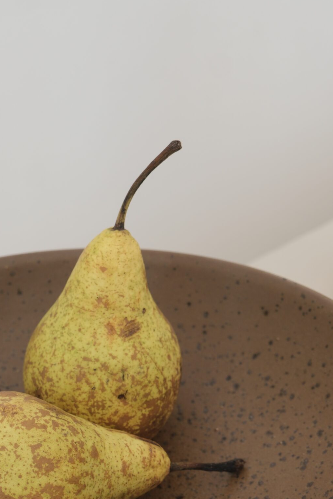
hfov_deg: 15.3
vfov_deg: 22.6
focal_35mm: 89
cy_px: 378
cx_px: 219
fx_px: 1234
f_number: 2.8
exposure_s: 1/210
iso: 125
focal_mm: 35
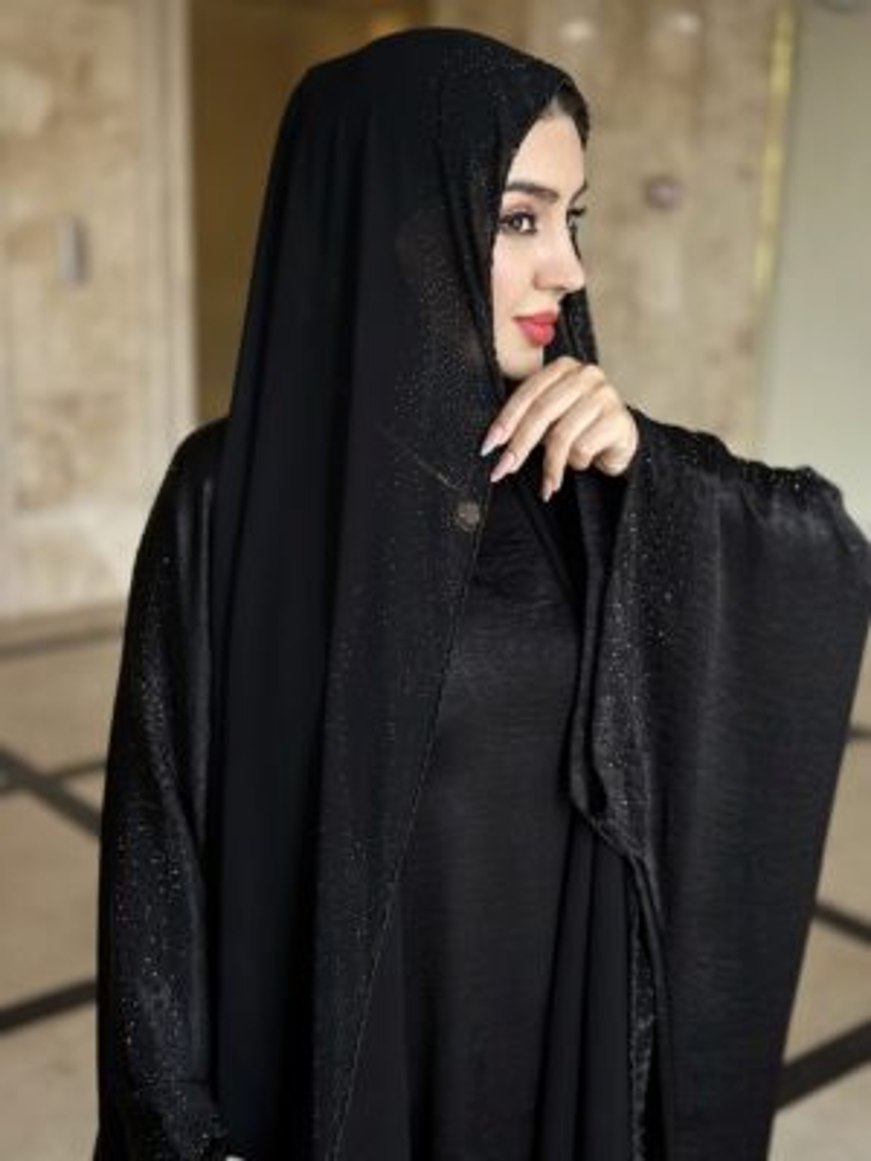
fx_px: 1610
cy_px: 580
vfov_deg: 39.7
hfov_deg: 30.3
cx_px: 436
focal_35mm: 48
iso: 64
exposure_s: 1/121
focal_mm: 6.86
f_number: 1.78
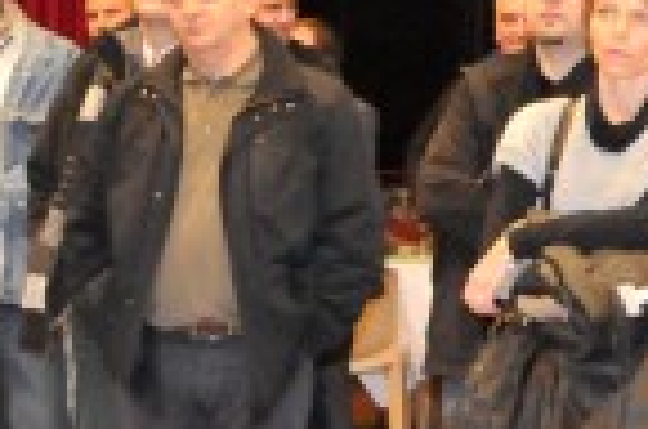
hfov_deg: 8.8
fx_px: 4031
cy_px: 159
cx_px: 1202
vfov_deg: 6.1
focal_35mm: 224
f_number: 7.1
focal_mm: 31
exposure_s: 1/60
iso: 3200
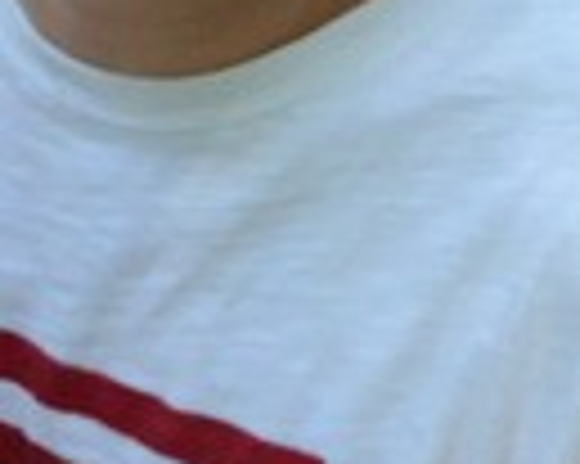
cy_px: 227
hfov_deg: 3.2
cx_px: 144
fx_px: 10544
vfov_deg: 2.5
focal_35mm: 615
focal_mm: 55
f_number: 5.6
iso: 1600
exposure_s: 1/160
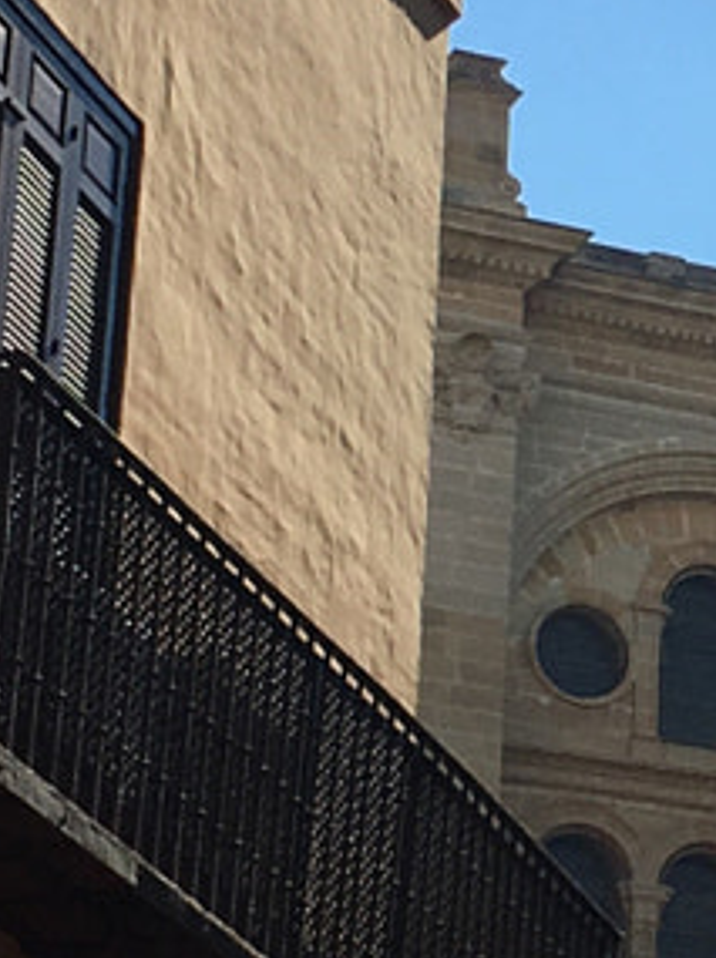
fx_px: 4505
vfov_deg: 12.1
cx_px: 1311
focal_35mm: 163
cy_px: 340
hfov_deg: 8.7
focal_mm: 4.15
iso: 25
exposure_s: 1/2564
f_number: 2.2
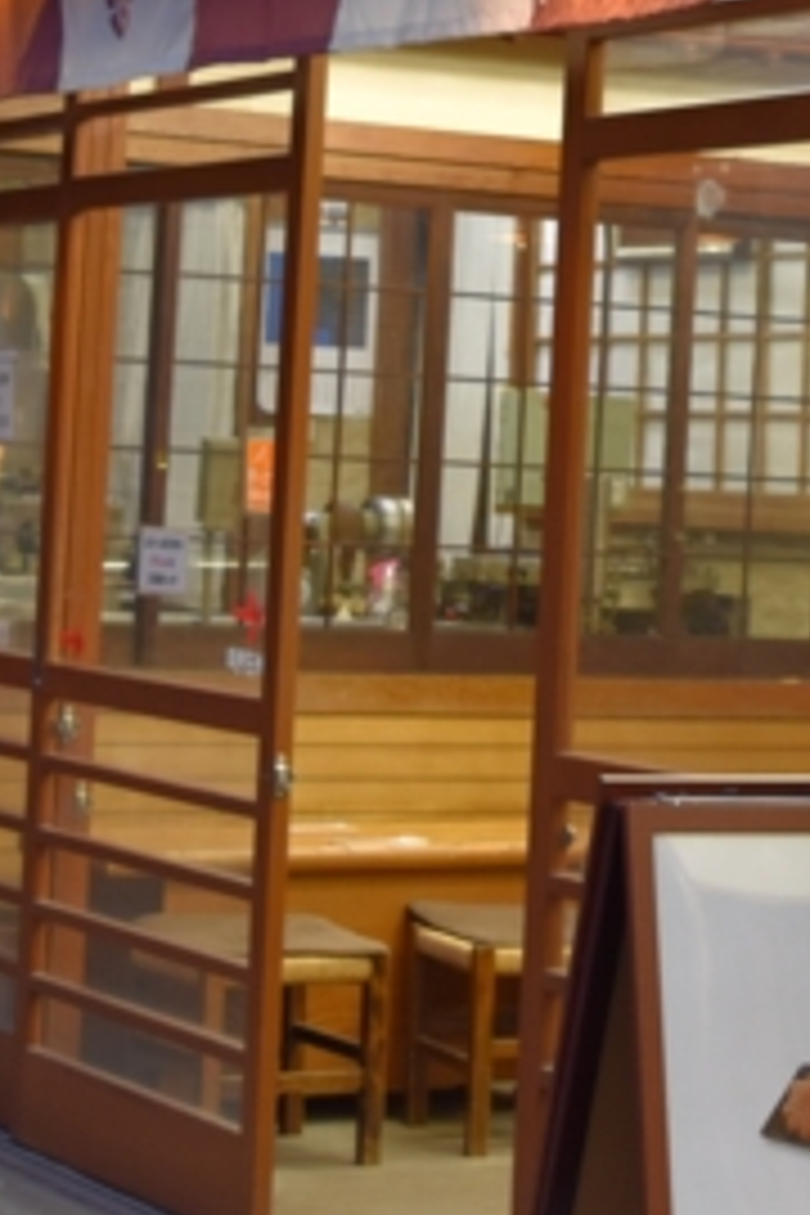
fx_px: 3847
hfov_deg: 11.9
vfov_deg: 17.7
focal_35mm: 114
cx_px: 788
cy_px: 187
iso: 400
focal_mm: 20
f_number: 4.5
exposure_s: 1/80
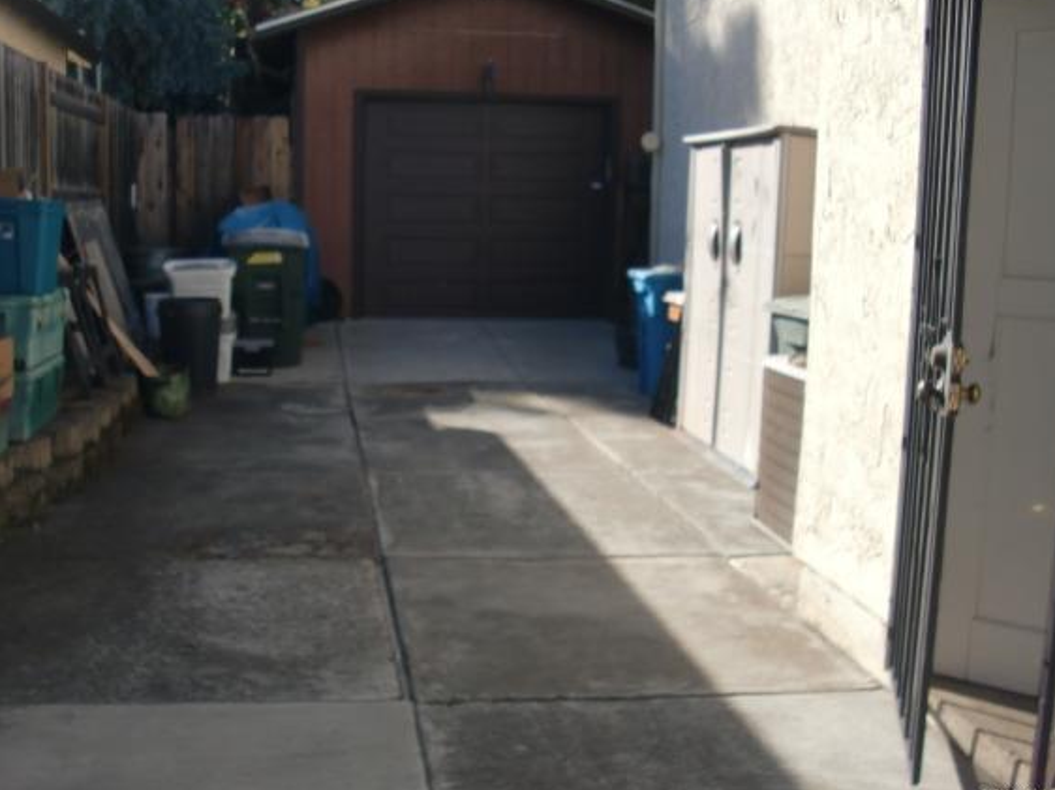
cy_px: 377
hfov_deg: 45.7
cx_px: 477
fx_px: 1249
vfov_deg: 35.1
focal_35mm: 41
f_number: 2.8
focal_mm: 6.3
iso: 64
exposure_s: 1/640
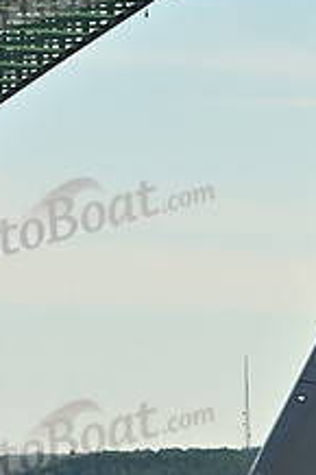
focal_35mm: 533
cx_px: 328
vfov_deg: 3.9
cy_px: 81
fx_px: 7028
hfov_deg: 2.6
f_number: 6.3
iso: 320
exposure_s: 1/1250
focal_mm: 200
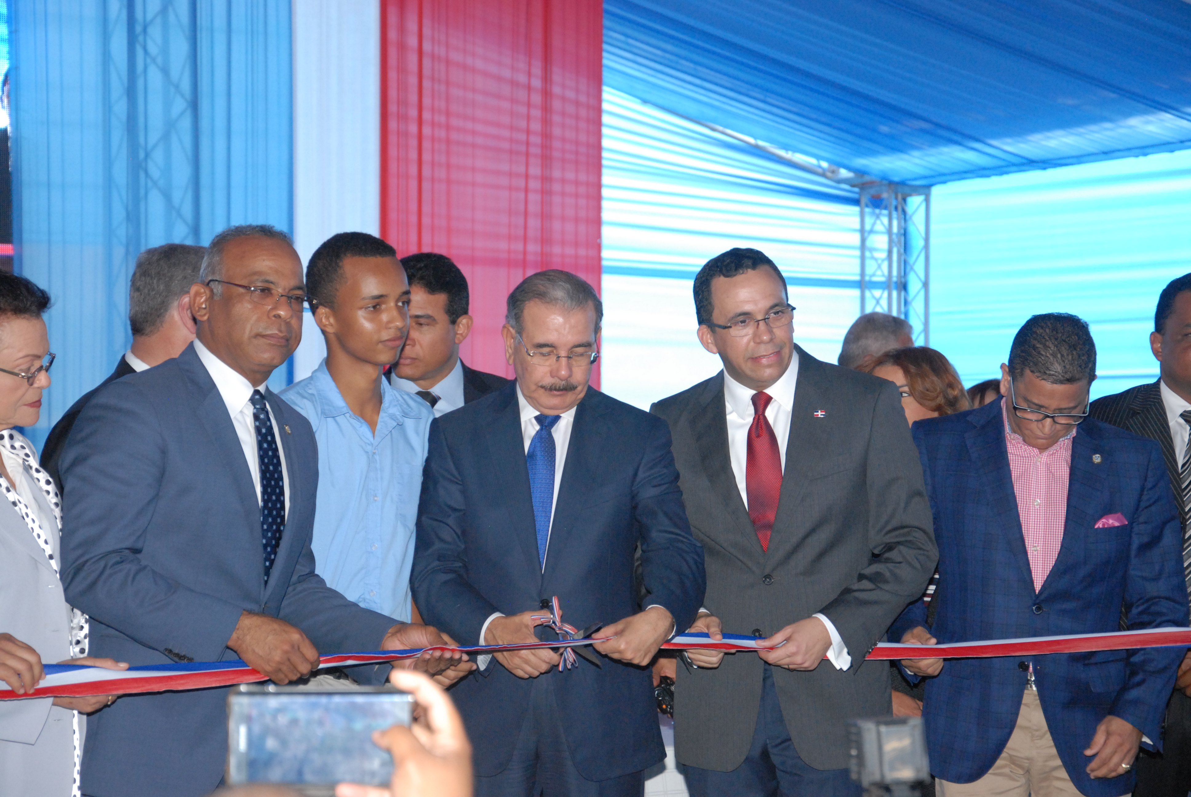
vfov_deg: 13.9
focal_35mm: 99
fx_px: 3279
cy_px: 398
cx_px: 596
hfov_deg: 20.6
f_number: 5.3
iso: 800
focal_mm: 66
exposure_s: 1/125
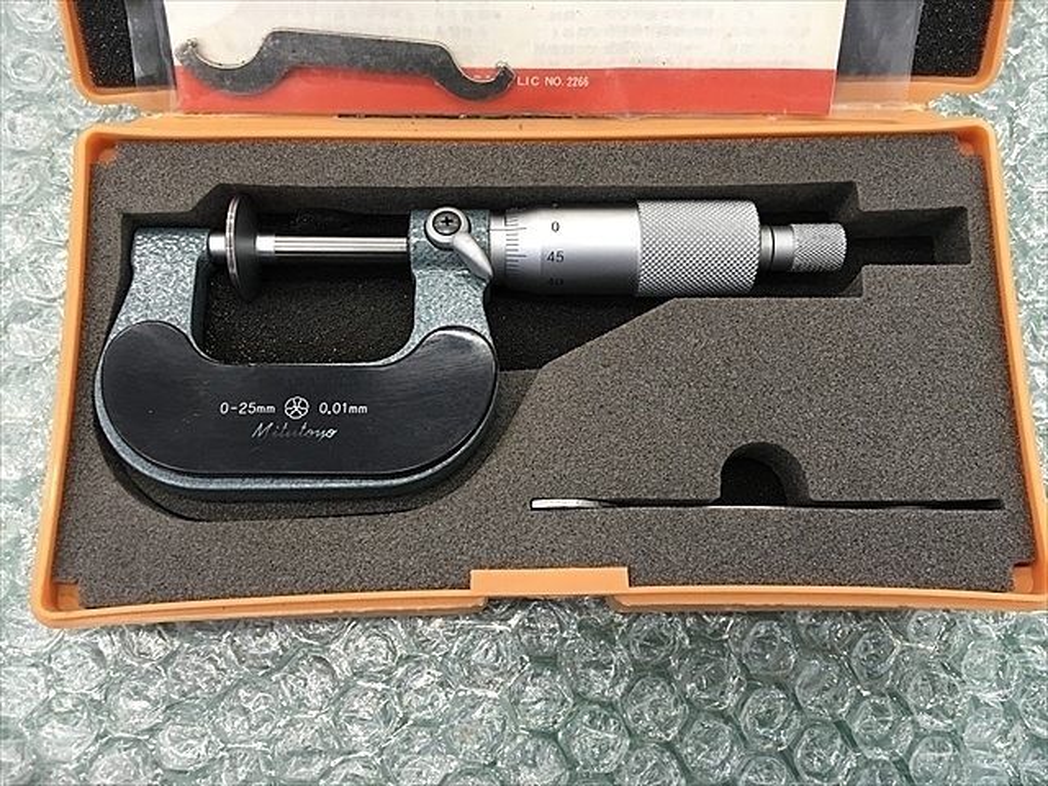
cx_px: 524
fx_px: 878
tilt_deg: -80.0
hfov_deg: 61.7
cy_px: 393
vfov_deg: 48.2
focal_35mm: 29
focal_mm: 4.15
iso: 80
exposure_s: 1/30
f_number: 2.2
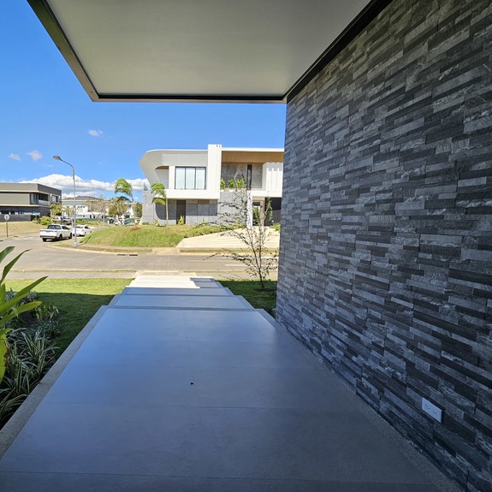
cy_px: 239
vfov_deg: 87.4
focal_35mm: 16
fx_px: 257
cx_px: 163
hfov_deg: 84.3
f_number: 2.2
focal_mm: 2.2
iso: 50
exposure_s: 1/1242
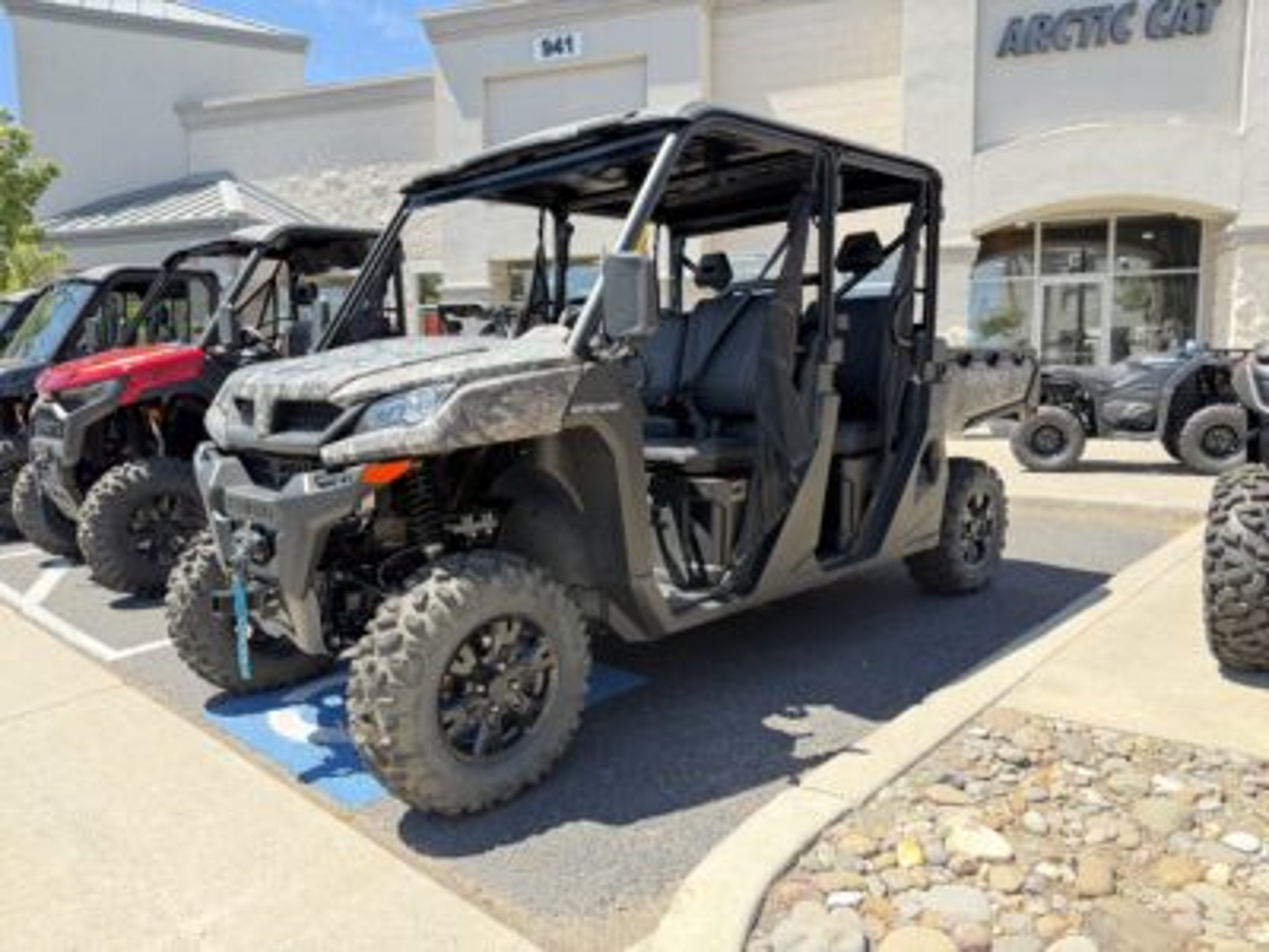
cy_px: 476
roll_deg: -0.2
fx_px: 880
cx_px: 634
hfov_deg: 71.6
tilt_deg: -7.2
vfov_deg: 56.8
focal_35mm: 24
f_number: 1.78
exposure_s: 1/443
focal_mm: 6.76
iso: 100
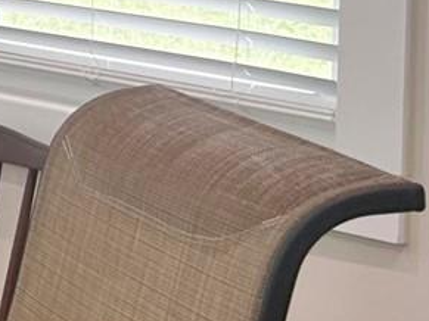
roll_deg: -0.9
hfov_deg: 8.4
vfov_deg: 7.9
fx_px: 2267
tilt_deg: -1.7
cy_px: -230
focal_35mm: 183
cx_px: -1011
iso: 32
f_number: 1.5
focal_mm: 5.7
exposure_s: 1/120
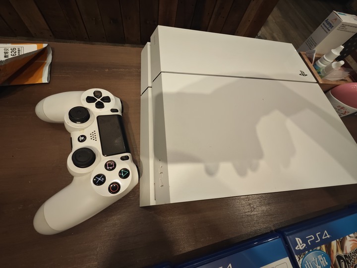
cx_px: 178
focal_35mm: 14
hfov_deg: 102.1
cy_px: 134
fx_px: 144
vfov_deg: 85.7
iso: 1000
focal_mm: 2.16
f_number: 2.2
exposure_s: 1/33.3
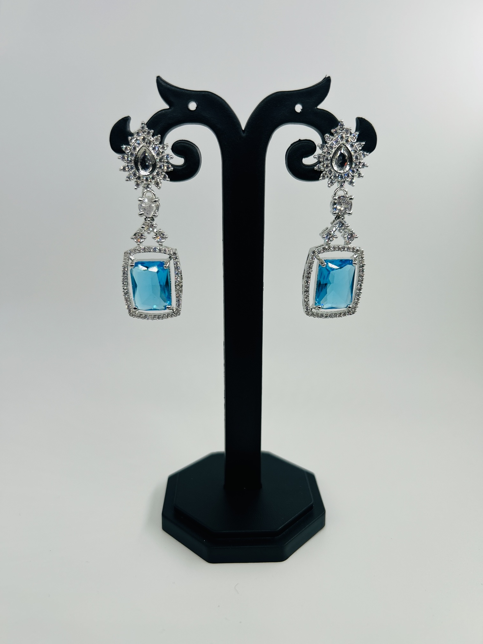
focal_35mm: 26
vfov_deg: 67.3
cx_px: 242
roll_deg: -1.9
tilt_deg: -17.2
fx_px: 484
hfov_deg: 53.1
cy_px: 322
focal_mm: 5.7
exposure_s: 1/2165
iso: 50
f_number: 1.5
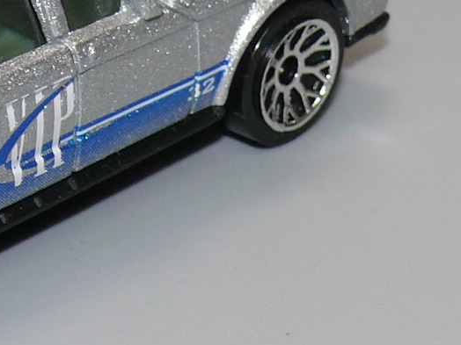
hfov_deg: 6.6
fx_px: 3982
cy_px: 49
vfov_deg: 5.0
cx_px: -108
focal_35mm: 299
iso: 100
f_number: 4
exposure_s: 1/30
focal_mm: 13.2
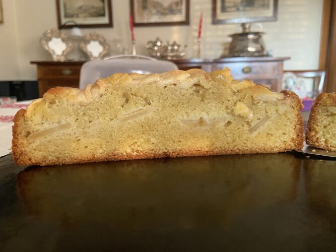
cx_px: 168
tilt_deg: -10.8
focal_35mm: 26
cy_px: 126
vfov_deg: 53.0
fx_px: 252
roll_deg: +0.5
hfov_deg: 67.3
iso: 500
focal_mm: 4.25
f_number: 1.8
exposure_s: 1/52
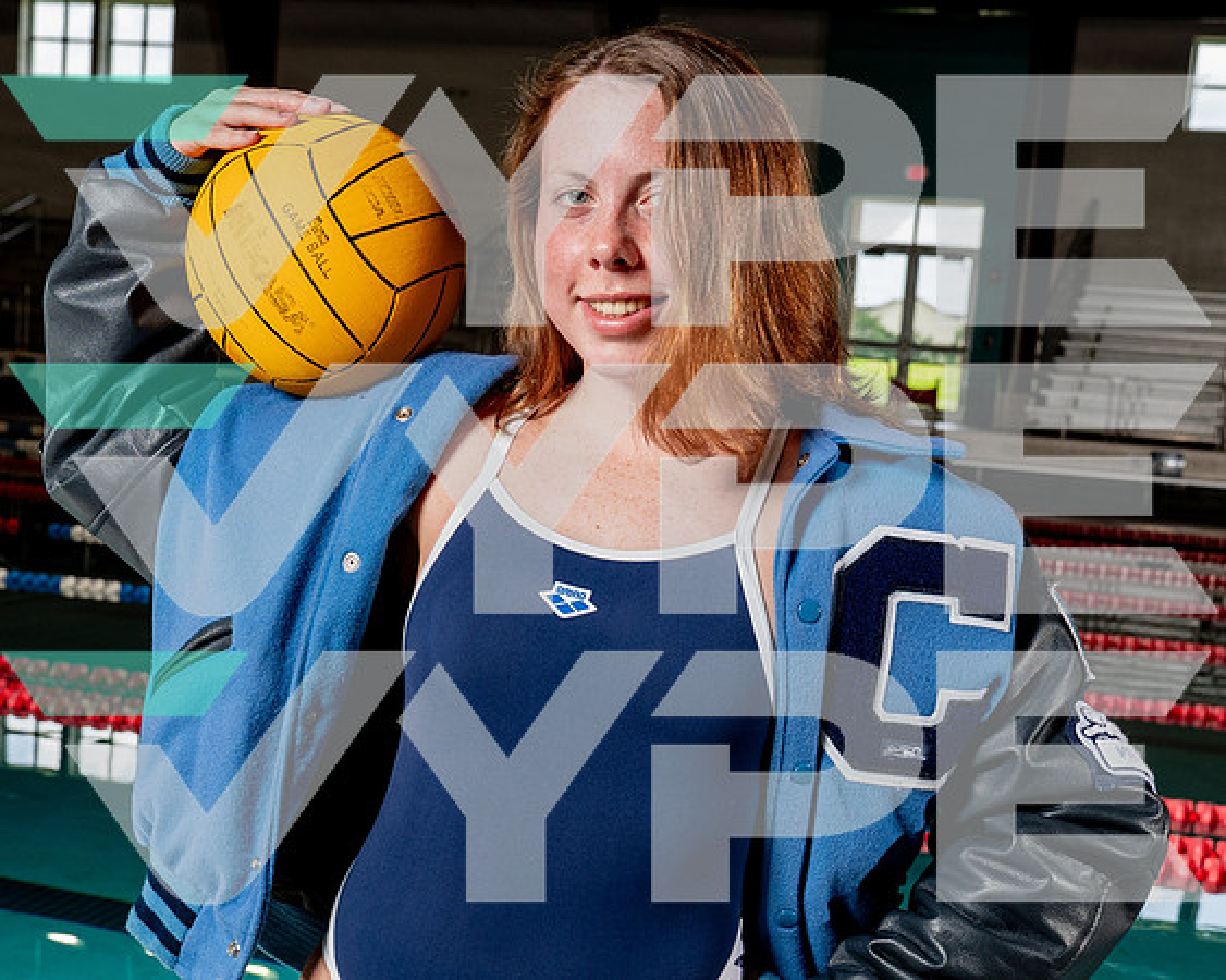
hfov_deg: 28.9
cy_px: 721
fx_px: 2378
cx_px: 566
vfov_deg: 23.1
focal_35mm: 66
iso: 400
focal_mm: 38
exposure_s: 1/250
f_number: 6.3
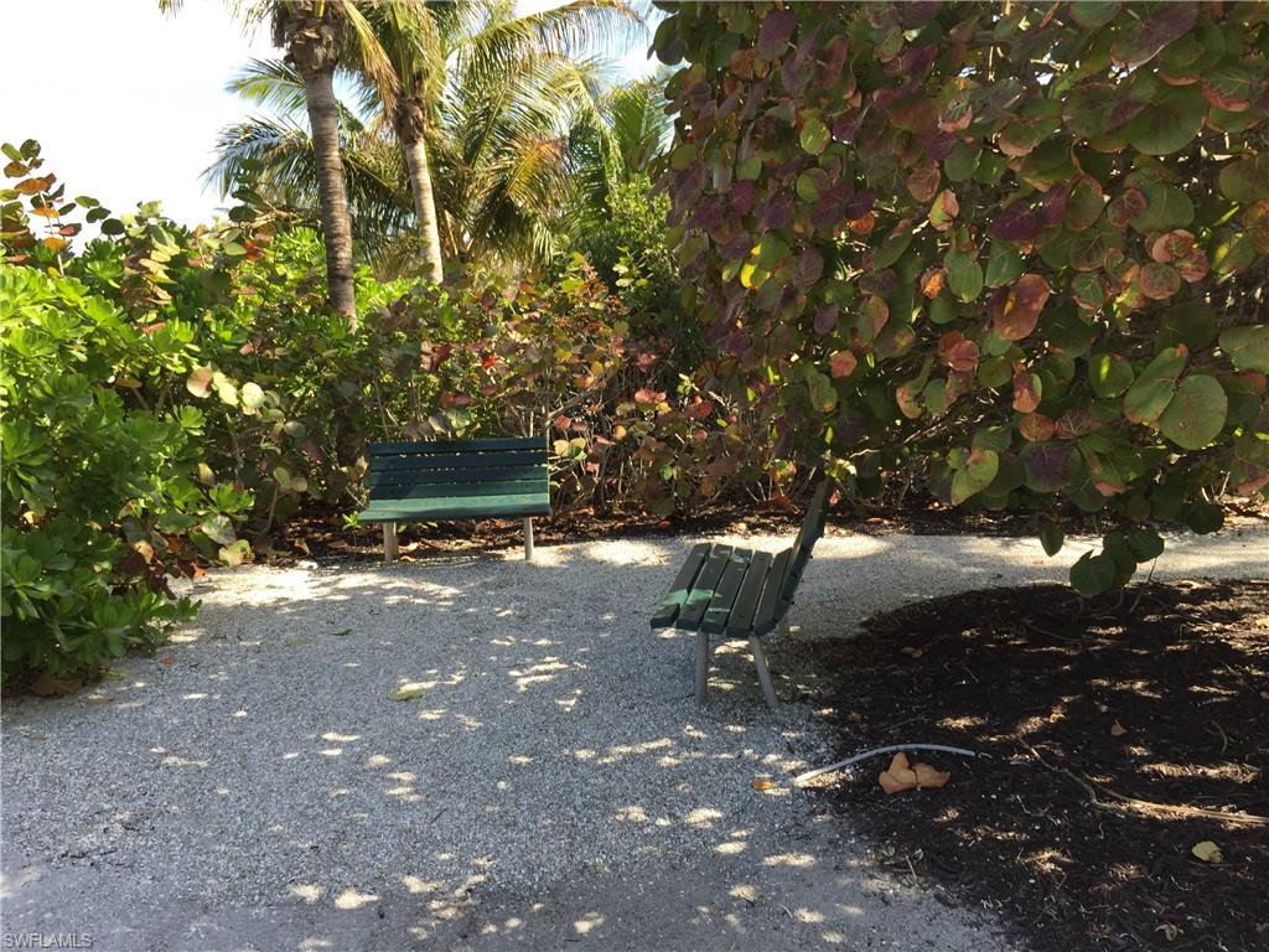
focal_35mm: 29
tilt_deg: -8.6
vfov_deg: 48.2
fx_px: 1063
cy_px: 476
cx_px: 634
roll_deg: +0.5
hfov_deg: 61.7
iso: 32
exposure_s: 1/488
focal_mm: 4.15
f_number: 2.2
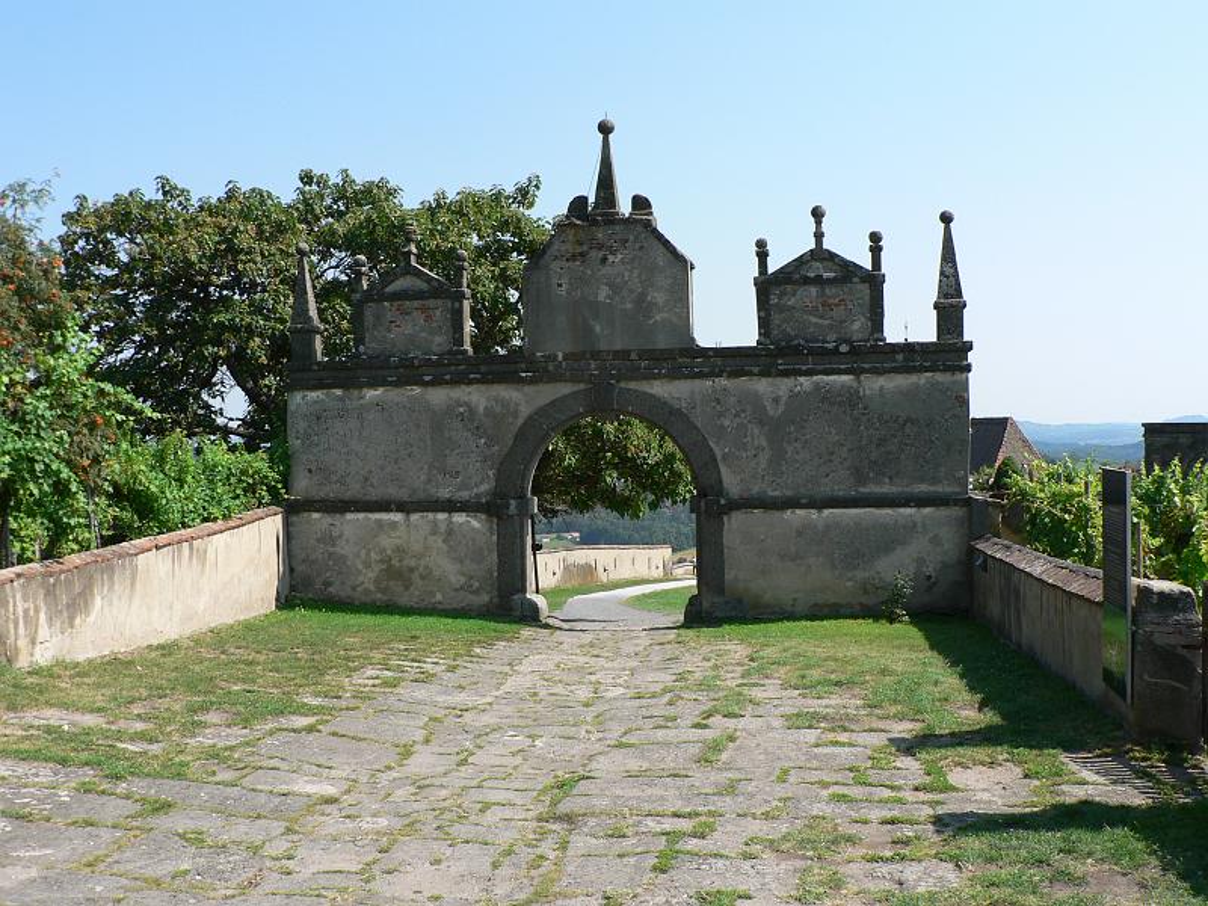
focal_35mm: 36
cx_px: 604
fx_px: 1256
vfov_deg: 39.7
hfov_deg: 51.4
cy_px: 453
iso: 80
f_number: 4.5
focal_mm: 6
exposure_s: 1/400
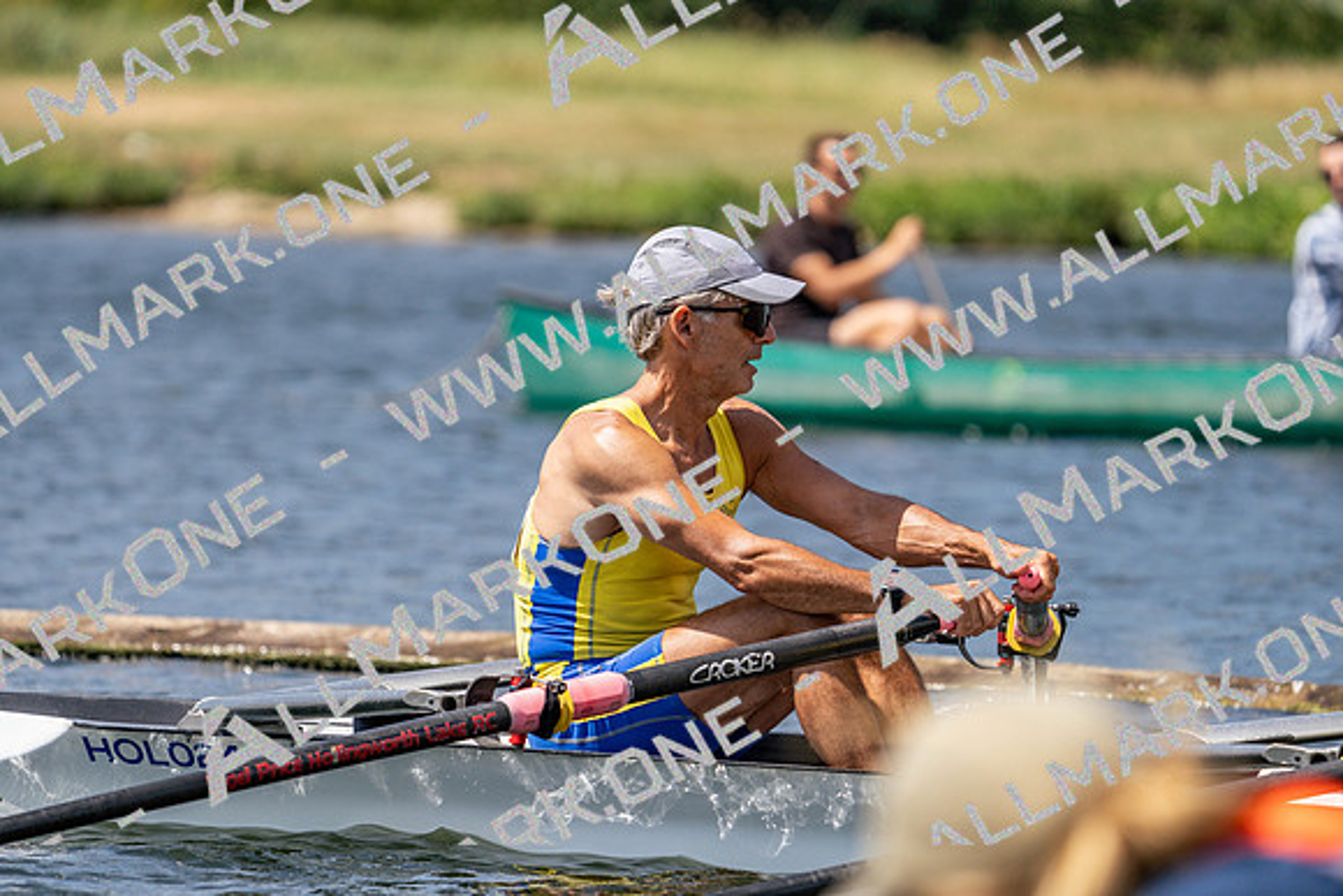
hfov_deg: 5.5
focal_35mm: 376
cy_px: 448
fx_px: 14030
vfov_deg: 3.7
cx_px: 672
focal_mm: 376
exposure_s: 1/2000
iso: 320
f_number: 6.3
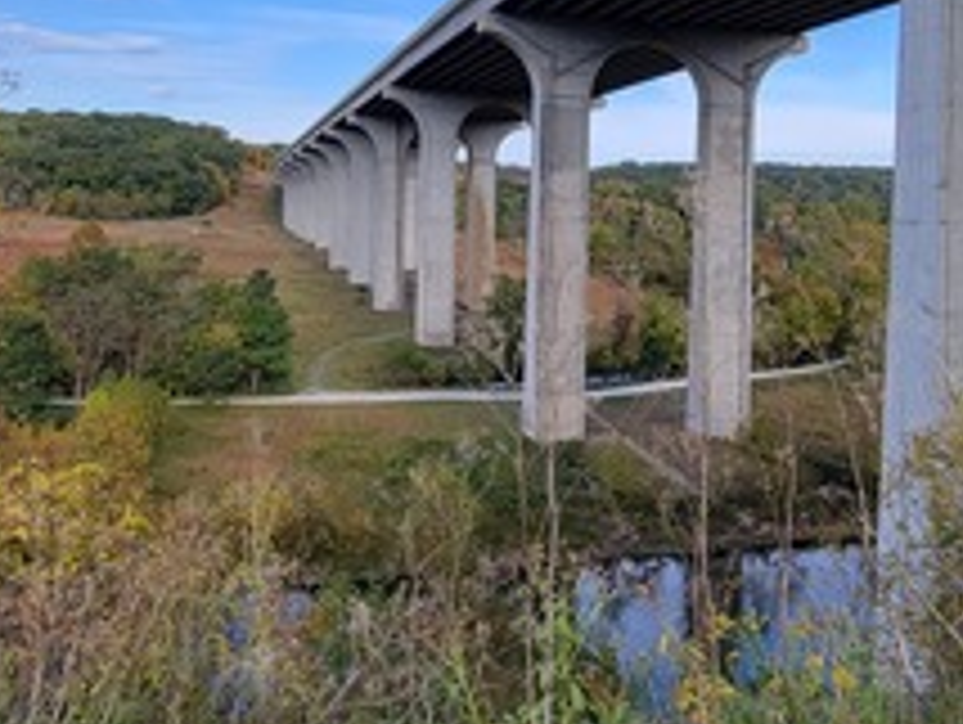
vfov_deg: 41.2
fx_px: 947
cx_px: 472
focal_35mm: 34
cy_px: 229
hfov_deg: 53.9
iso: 50
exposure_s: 1/679
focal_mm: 2.2
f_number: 2.2
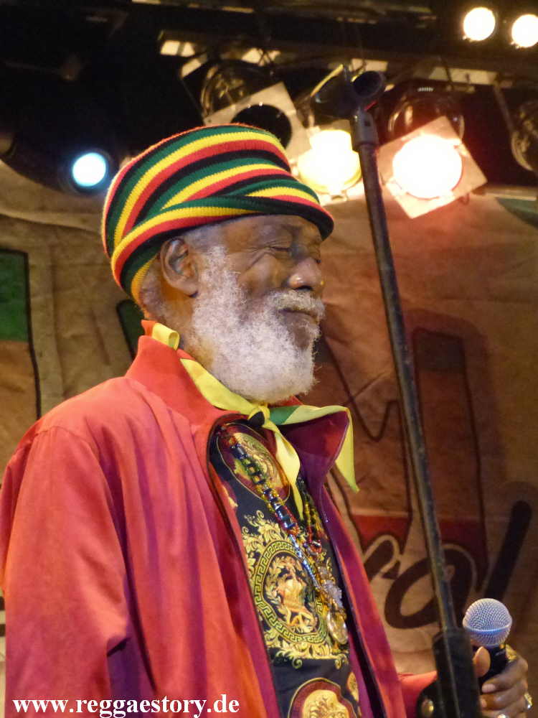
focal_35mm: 145
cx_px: 269
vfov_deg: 13.6
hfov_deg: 10.2
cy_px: 359
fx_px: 3005
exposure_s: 1/160
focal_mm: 26.1
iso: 1600
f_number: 2.8
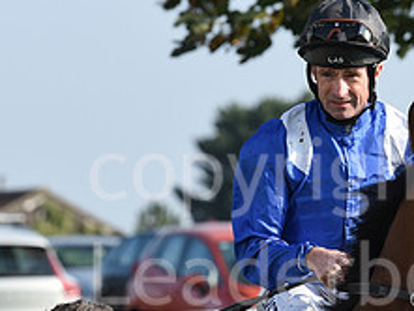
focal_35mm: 505
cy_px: 291
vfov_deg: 2.9
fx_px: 6043
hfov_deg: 3.9
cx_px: 335
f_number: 6.3
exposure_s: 1/2500
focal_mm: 200
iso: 640
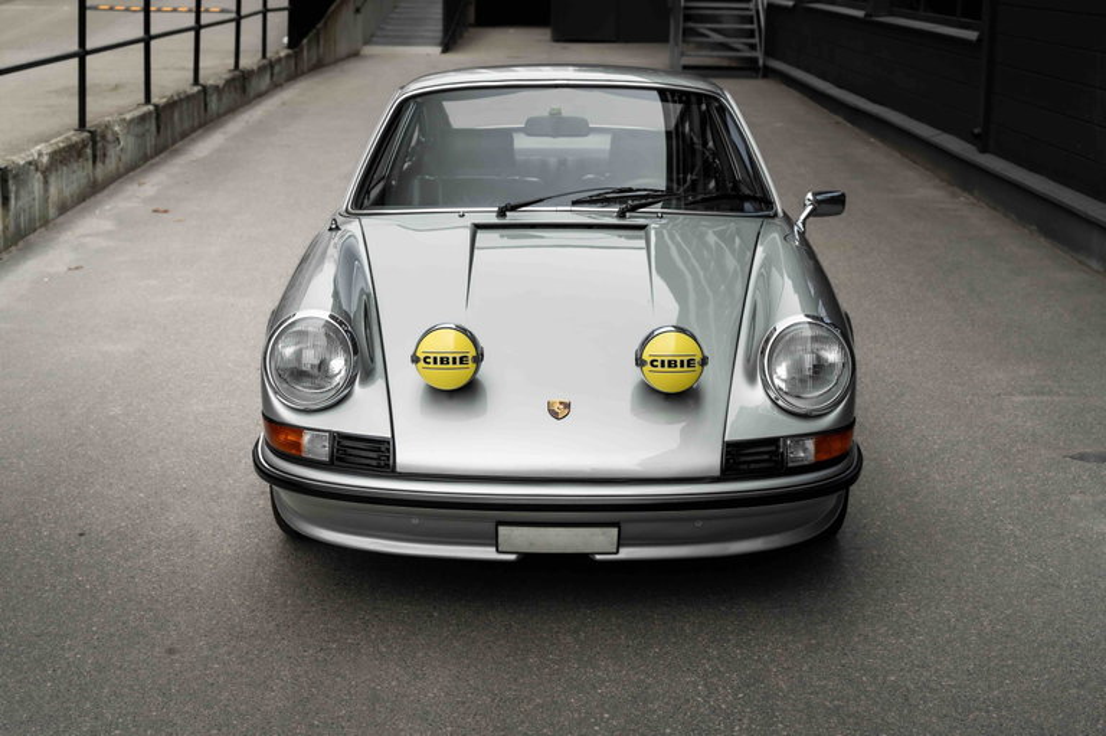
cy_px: 368
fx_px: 1596
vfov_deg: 26.0
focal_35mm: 52
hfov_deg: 38.2
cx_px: 553
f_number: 6.3
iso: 500
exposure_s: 1/400
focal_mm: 52
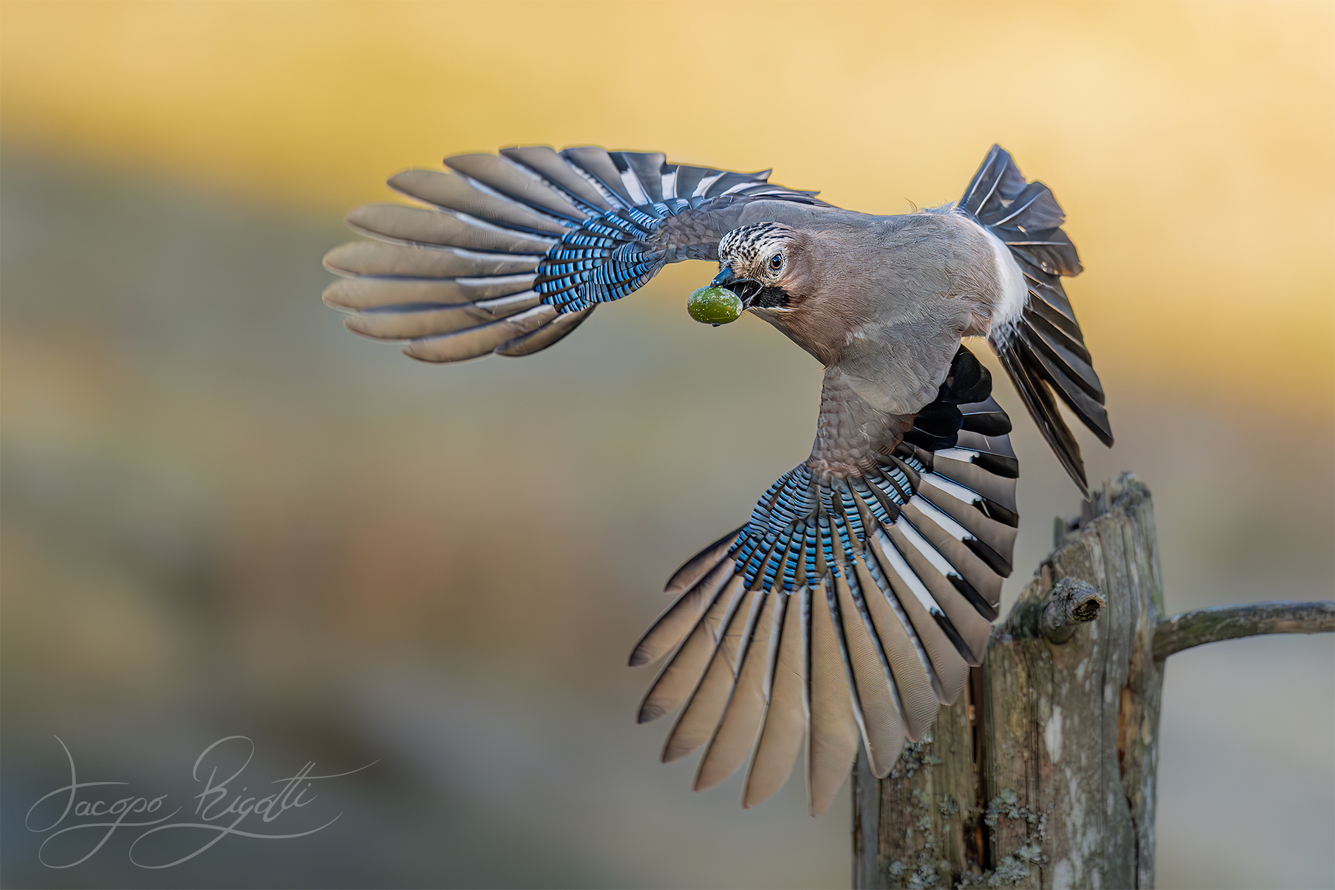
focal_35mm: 400
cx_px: 668
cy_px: 445
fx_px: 14832
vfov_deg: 3.4
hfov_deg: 5.2
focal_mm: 400
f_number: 5
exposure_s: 1/4000
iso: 3200
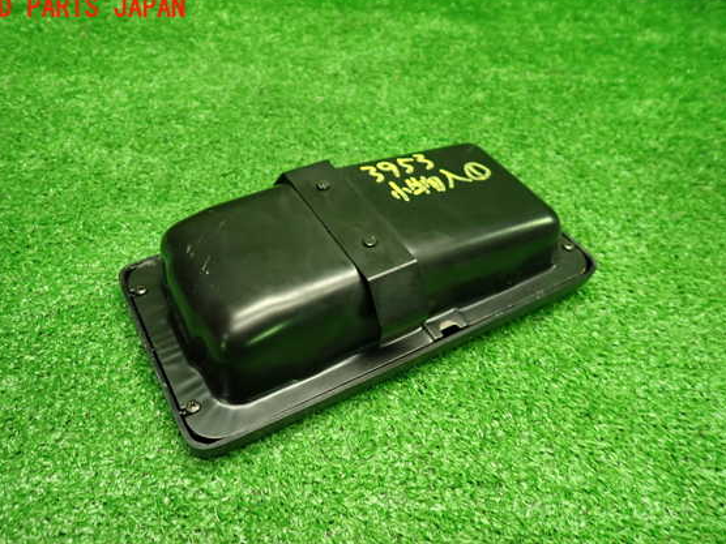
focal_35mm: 27
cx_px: 339
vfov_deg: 51.3
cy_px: 286
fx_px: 566
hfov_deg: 65.3
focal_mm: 4.5
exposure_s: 1/30
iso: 200
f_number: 2
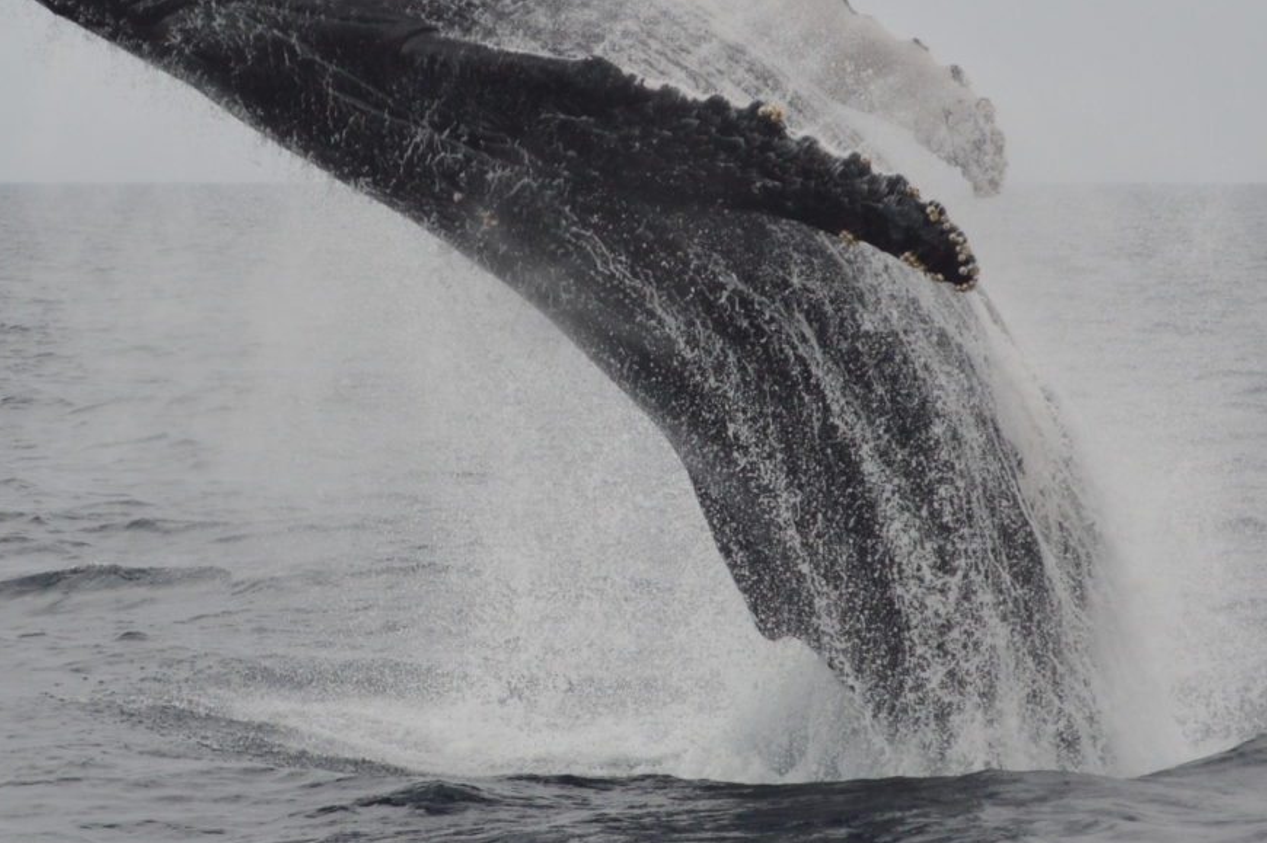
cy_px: 335
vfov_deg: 7.1
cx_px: 476
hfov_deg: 10.6
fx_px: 6830
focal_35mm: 194
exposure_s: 1/1600
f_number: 6.3
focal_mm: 55
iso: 400
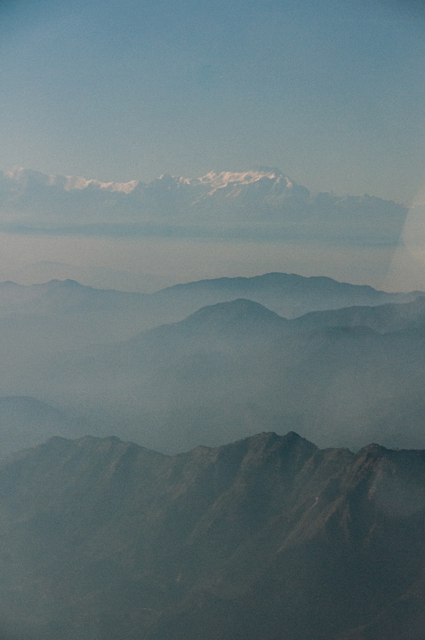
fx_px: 2397
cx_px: 212
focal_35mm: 135
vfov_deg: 15.2
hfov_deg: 10.1
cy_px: 320
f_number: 10
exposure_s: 1/4000
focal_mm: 90
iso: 800
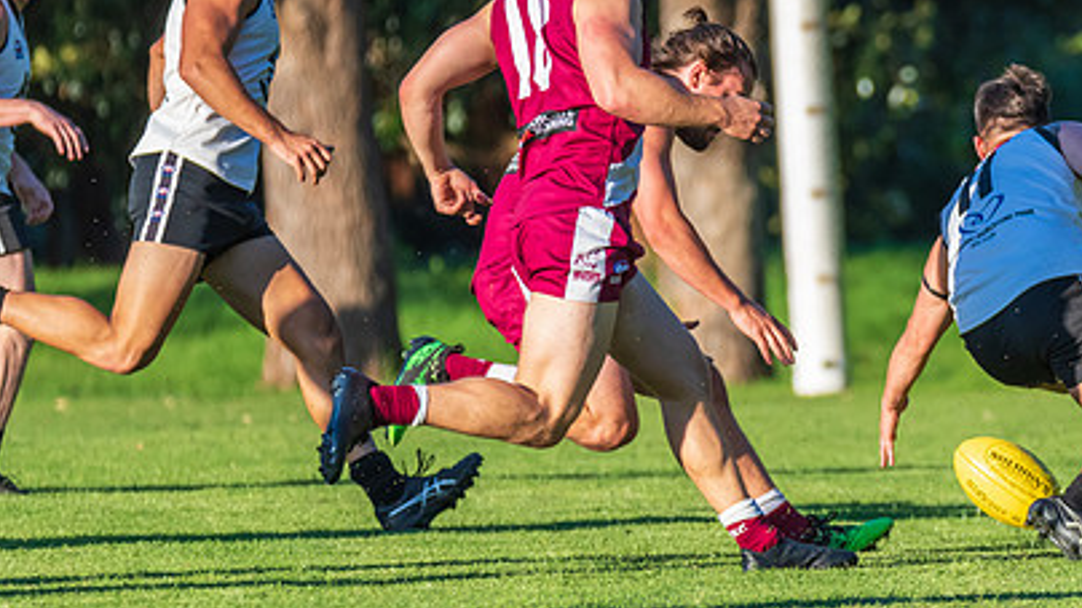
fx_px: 16579
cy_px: 136
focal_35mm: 578
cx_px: 970
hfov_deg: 3.7
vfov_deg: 2.1
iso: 1000
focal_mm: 300
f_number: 6.3
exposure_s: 1/2000
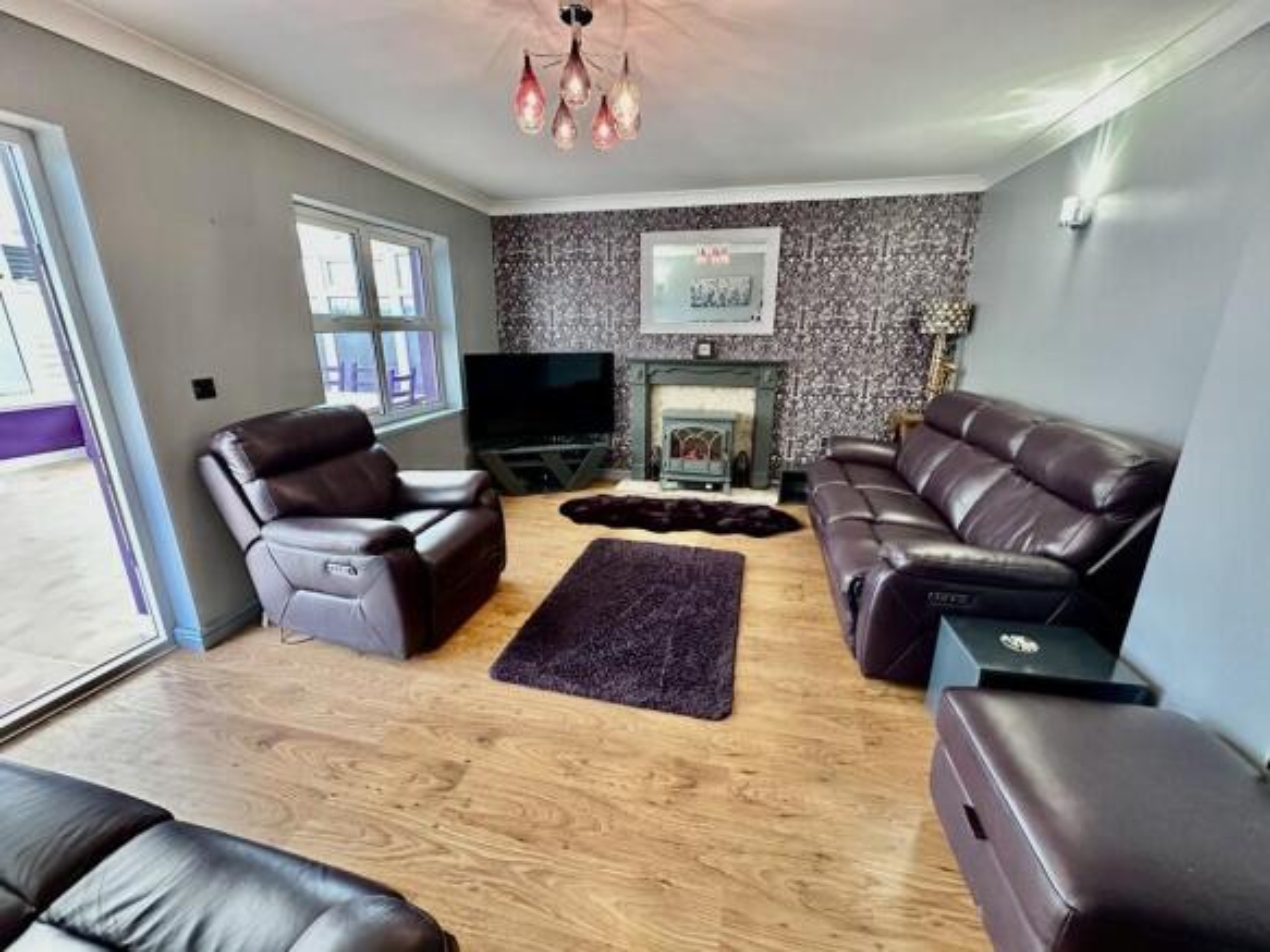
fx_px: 514
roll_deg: -0.3
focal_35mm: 14
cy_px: 476
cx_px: 635
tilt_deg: -16.8
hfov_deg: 102.1
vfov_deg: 85.7
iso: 1250
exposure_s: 1/50
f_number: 2.2
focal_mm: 2.22
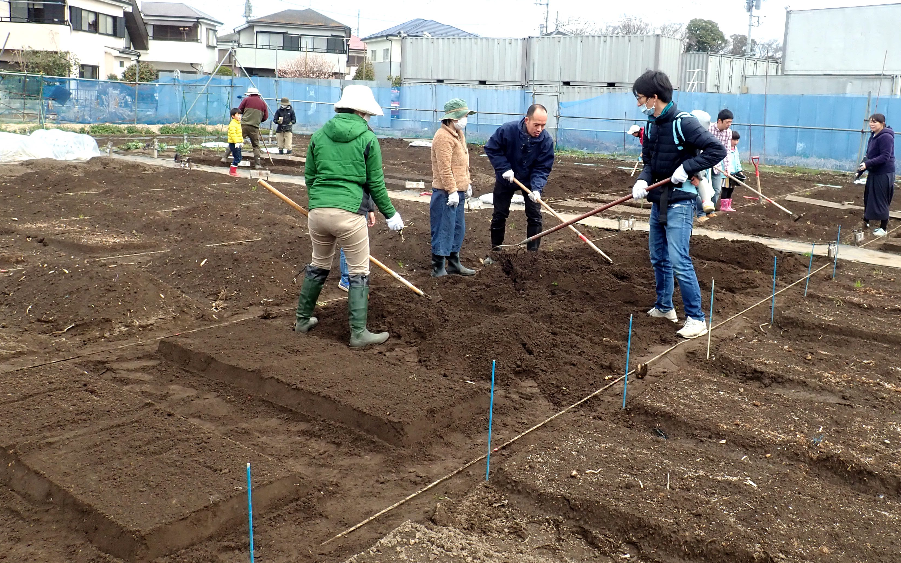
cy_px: 191
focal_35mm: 32
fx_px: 786
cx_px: 494
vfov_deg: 39.0
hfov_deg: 59.5
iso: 100
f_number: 2.8
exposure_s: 1/500
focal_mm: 4.5
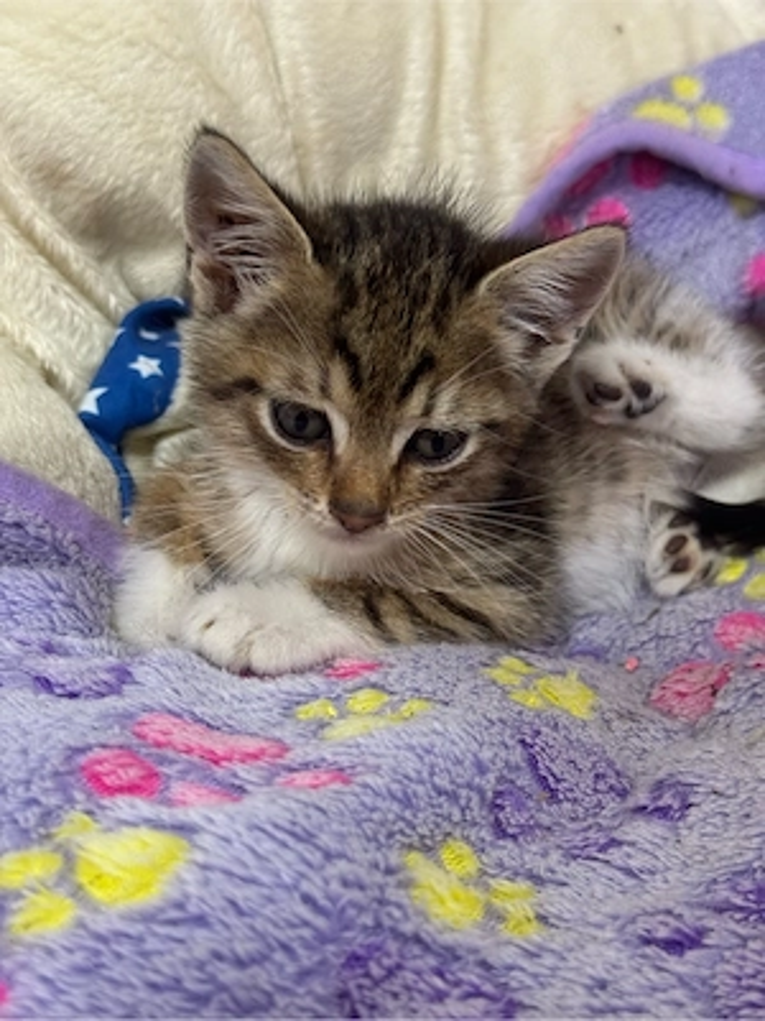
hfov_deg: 30.3
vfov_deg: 39.7
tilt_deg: -36.0
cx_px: 382
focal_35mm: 48
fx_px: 1414
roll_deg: -1.3
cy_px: 510
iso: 200
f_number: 1.78
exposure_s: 1/50
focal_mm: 6.76
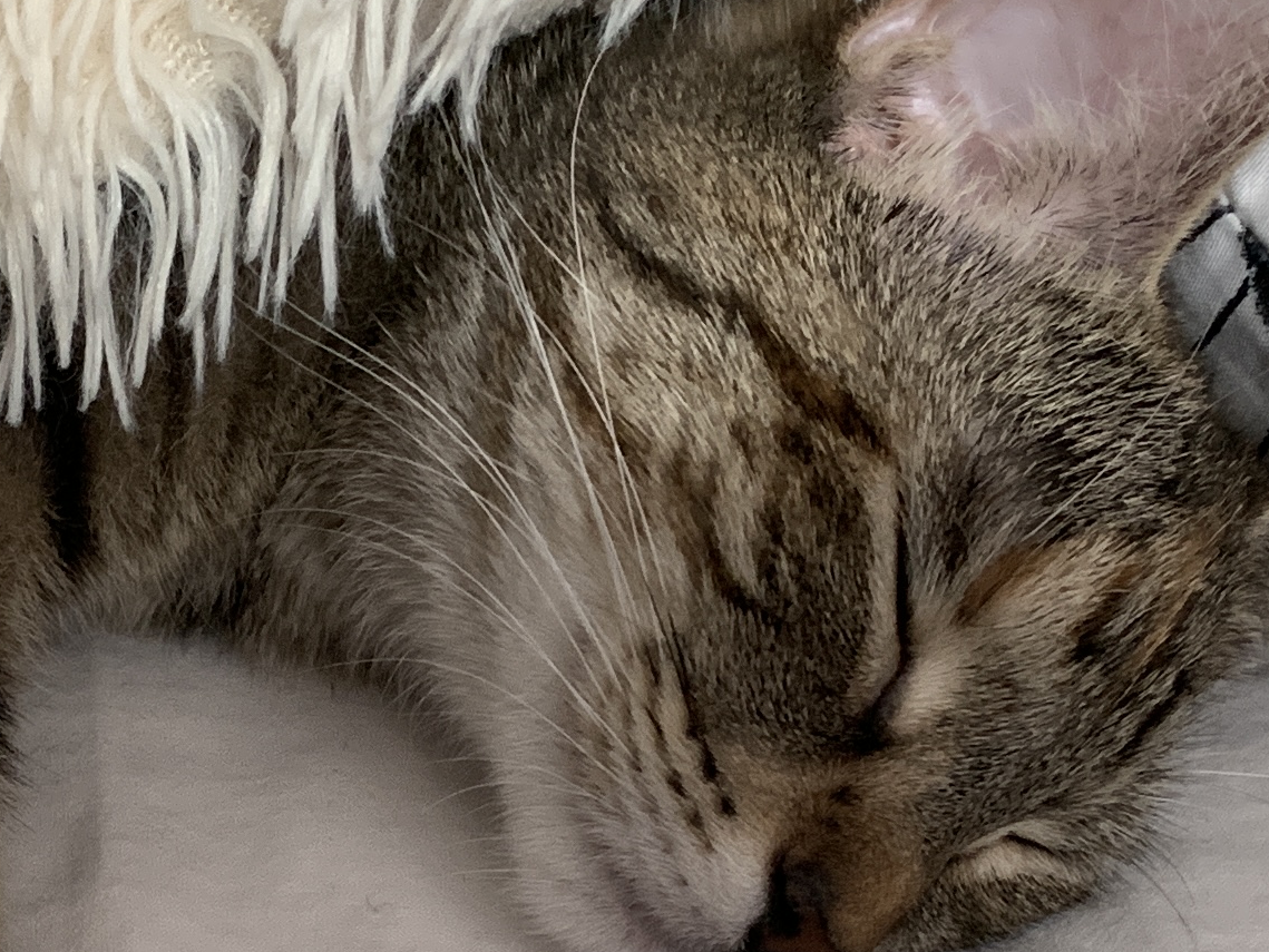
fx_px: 3374
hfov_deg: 20.9
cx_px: 162
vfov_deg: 15.9
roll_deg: -0.3
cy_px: 866
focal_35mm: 92
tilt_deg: -35.3
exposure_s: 1/60
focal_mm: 4.25
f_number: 1.8
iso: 250
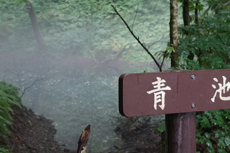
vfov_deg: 14.0
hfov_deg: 20.8
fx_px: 626
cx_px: 97
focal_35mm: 98
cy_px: 72
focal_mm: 63
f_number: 8
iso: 6400
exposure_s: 1/25
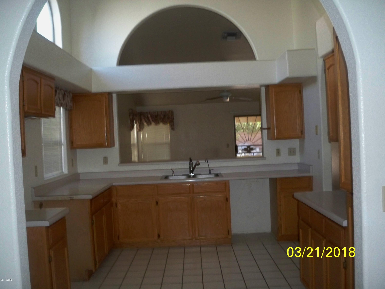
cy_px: 144
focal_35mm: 35
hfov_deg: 52.6
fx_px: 389
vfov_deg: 40.7
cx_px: 192
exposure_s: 1/60
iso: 400
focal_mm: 6.3
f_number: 3.1
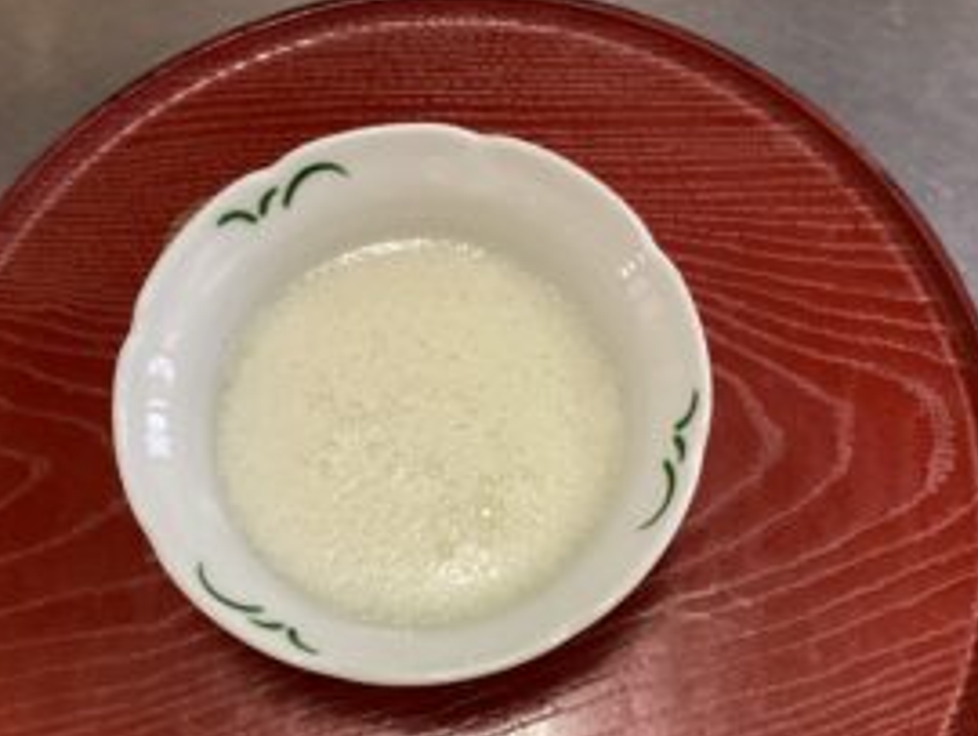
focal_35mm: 43
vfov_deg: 33.5
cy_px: 462
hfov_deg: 43.8
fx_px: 1216
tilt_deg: -73.4
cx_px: 462
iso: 250
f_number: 2.4
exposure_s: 1/60
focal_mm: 3.3
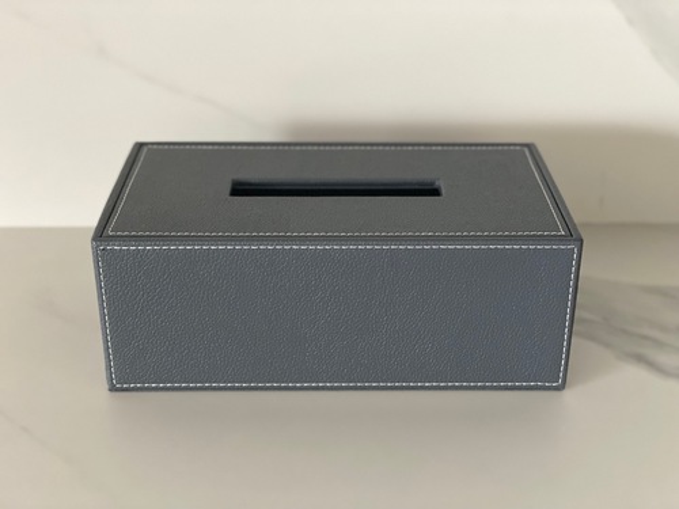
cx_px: 340
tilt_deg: -27.8
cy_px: 254
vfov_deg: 28.0
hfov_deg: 36.8
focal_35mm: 52
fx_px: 1020
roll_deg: -0.7
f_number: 2
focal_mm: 6
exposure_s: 1/40
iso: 320
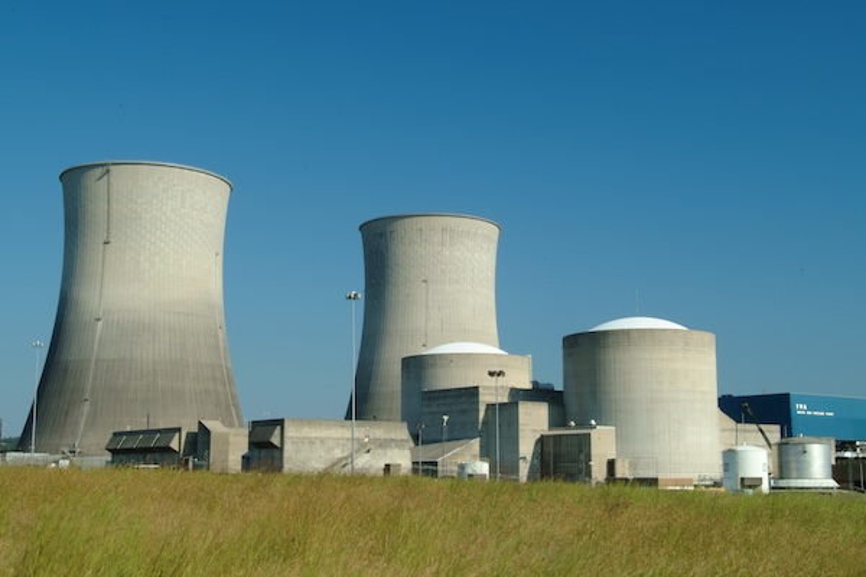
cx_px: 433
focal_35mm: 42
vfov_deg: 31.9
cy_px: 288
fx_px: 1010
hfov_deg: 46.4
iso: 100
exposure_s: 1/10
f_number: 22
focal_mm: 28
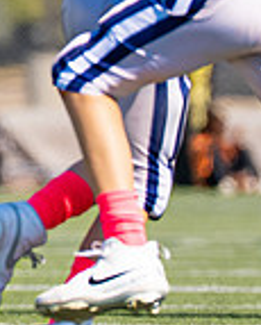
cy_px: -14
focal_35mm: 1513
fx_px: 14563
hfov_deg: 1.0
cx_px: -246
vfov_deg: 1.3
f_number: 2.8
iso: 100
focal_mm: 200
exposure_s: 1/2500
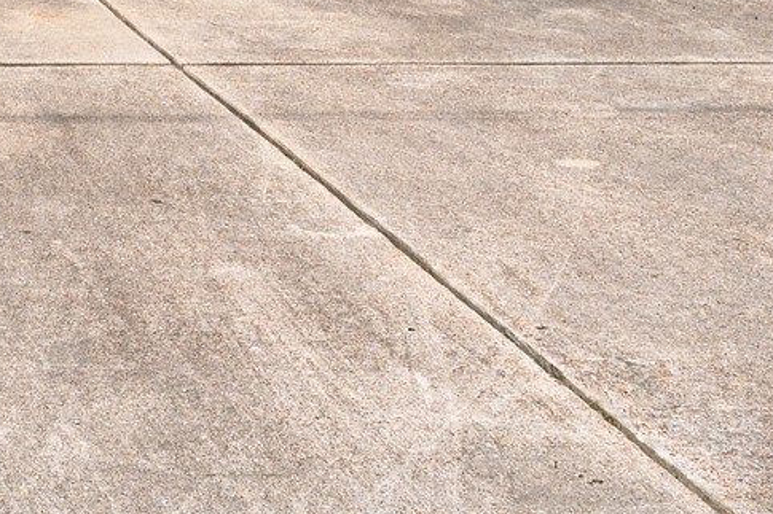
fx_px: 2211
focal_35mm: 103
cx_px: -344
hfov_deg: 18.0
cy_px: -256
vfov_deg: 12.6
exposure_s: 1/160
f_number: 11
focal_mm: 23
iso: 125
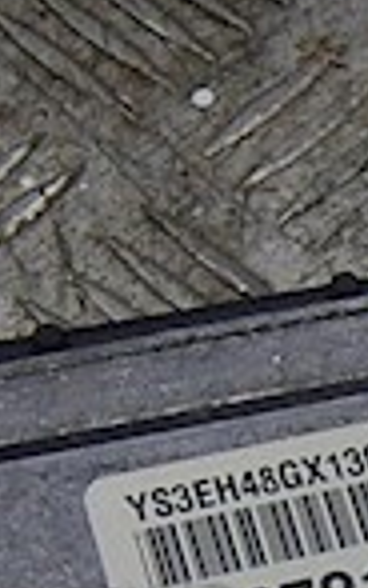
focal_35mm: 166
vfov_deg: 12.0
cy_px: 896
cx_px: 616
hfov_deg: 7.7
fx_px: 2661
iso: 125
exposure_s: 1/60
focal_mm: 6.5
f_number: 4
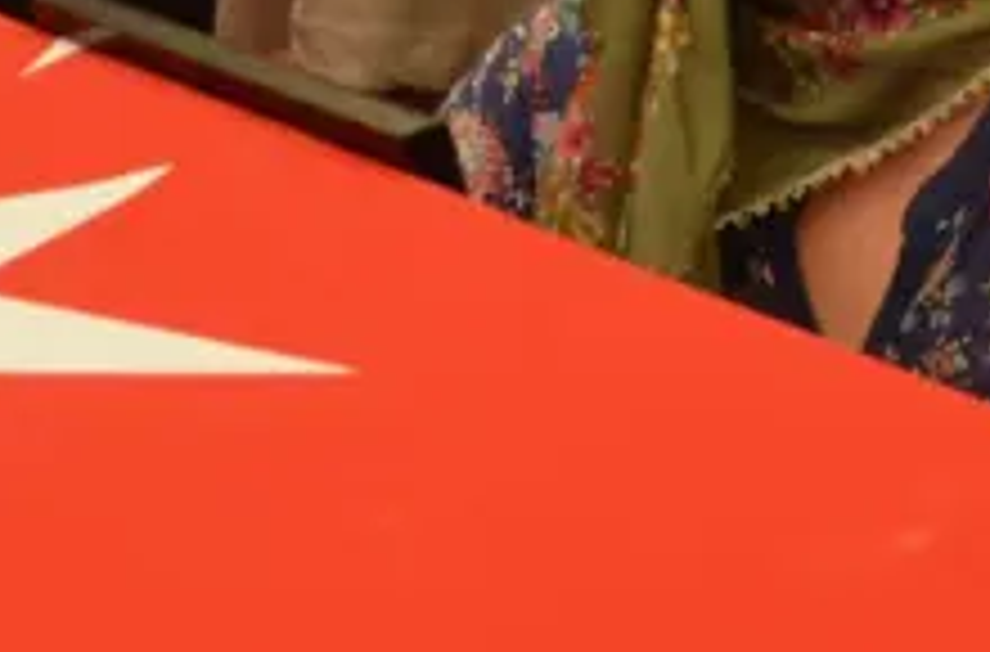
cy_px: -405
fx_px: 4604
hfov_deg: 12.3
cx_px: 306
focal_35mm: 168
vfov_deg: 7.9
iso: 1600
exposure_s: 1/800
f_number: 14
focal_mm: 28
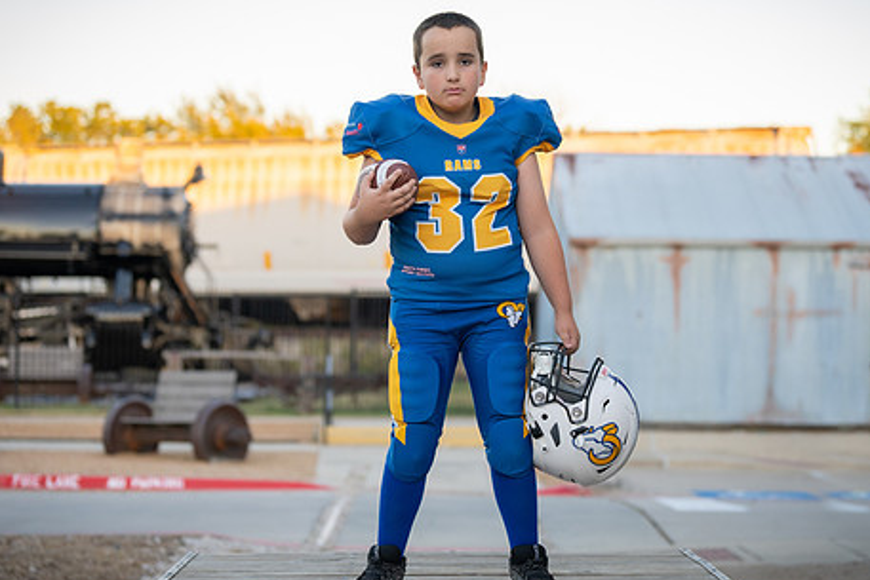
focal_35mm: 94
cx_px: 445
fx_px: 2272
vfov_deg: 14.6
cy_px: 275
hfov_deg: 21.7
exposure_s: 1/320
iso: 320
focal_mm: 70
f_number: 2.8
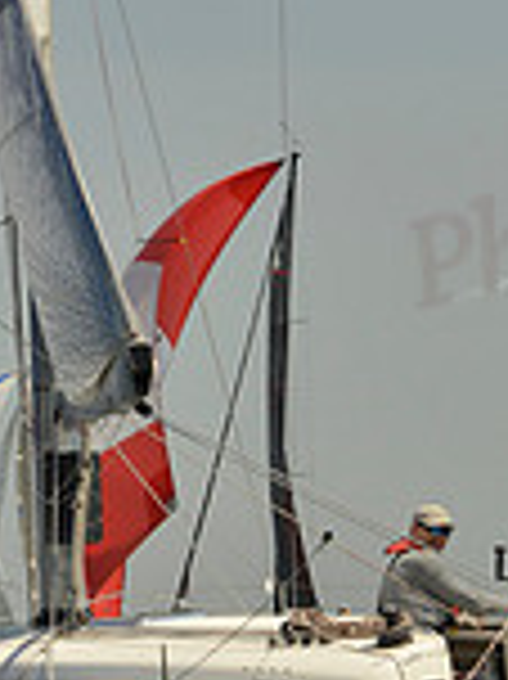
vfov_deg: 7.6
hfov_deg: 5.7
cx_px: 180
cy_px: 489
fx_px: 5075
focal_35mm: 259
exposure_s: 1/1250
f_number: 8
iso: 200
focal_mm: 70
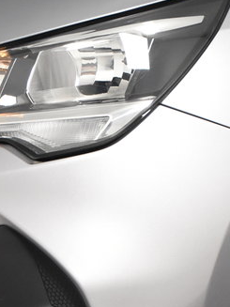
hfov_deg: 7.7
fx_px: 1702
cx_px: 80
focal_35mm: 192
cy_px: 261
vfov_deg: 10.3
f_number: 4.5
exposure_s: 1/80
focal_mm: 34
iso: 1600
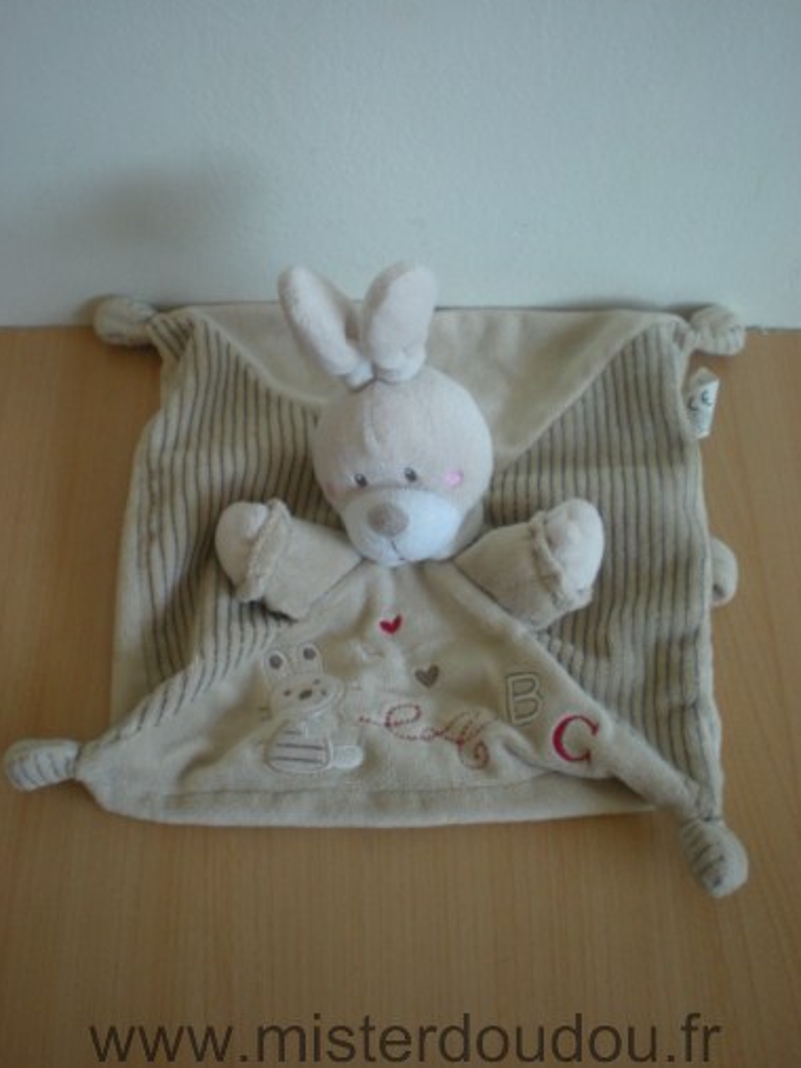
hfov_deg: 36.8
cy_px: 533
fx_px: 1204
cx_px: 403
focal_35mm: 39
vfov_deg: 47.9
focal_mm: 6.3
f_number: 3.1
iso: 200
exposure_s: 1/44.8
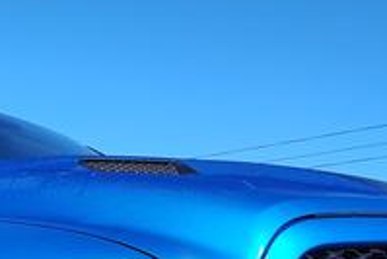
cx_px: 56
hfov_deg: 25.7
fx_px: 828
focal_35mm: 77
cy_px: 417
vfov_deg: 15.9
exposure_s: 1/2150
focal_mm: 5.56
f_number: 1.88
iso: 100
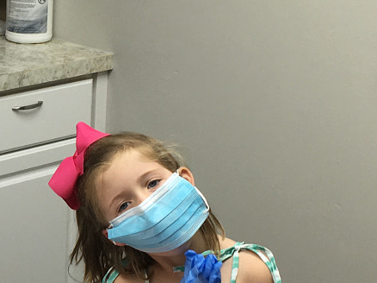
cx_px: -32
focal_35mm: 106
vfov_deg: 13.9
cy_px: 192
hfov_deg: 17.9
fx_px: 1154
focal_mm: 4.15
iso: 32
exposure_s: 1/60
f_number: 2.2
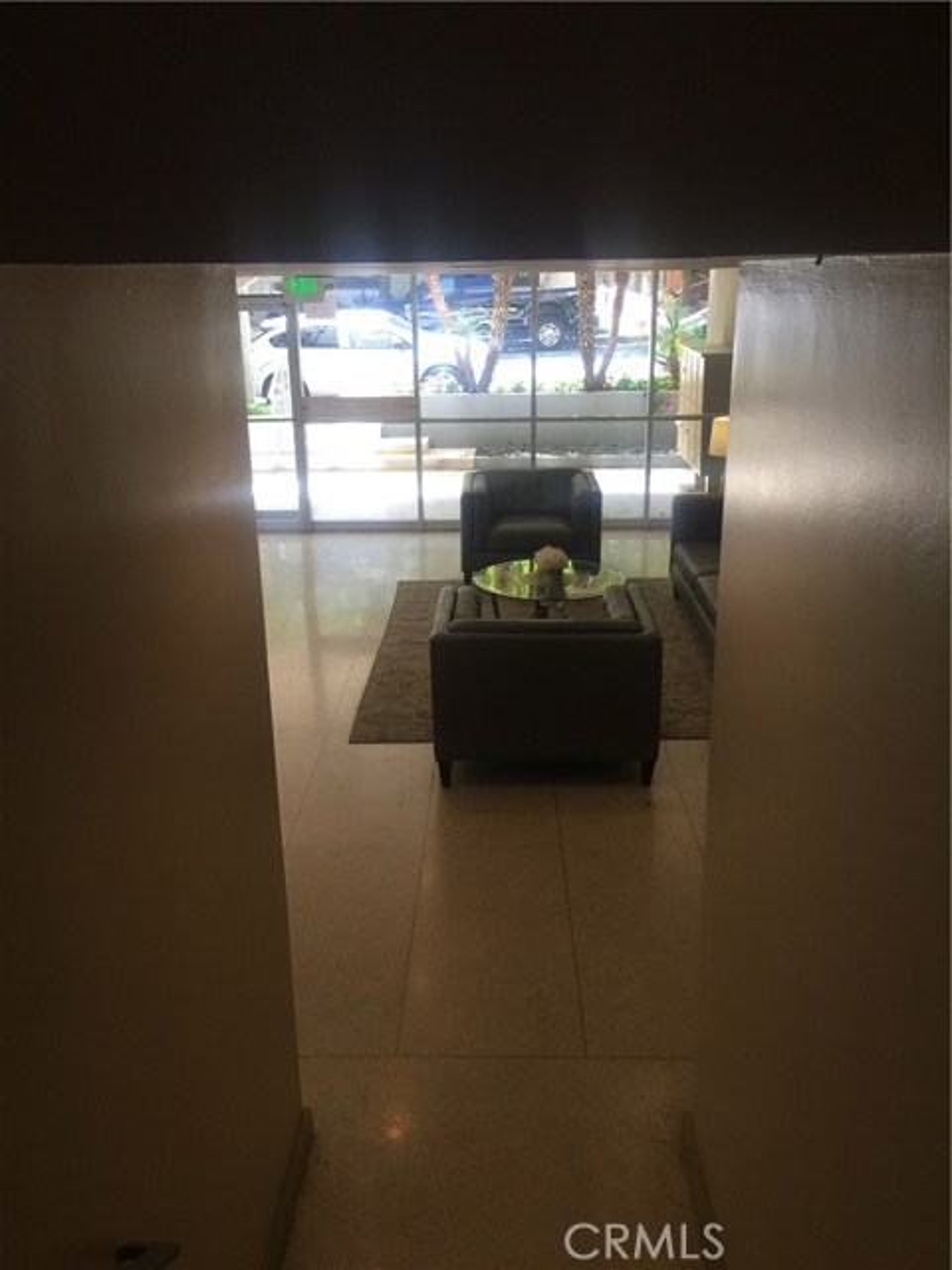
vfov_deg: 61.7
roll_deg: +0.9
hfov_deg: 48.2
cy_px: 635
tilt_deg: -15.8
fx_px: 1063
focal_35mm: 29
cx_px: 476
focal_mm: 4.15
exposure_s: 1/30
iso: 32
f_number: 2.2
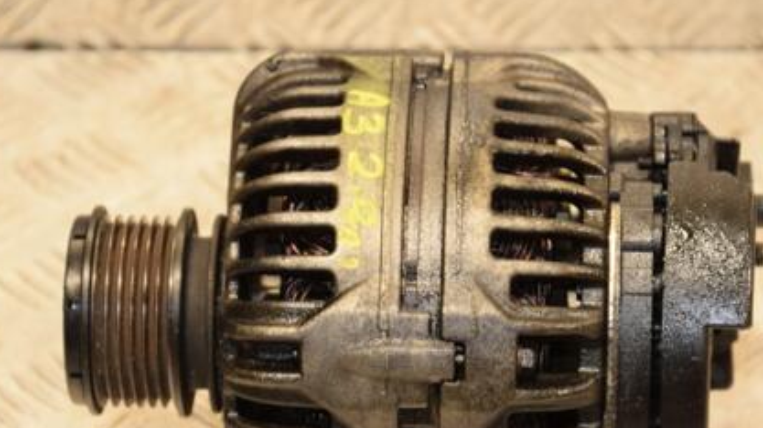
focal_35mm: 170
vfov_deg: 7.1
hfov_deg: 12.7
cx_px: 406
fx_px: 3432
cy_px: 355
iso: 800
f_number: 5.3
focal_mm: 75
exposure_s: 1/100
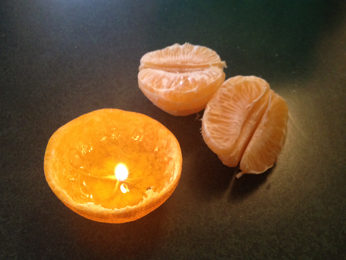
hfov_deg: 52.6
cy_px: 130
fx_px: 350
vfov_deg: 40.7
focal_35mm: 35
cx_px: 173
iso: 250
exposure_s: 1/20
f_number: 2.4
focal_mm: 4.28
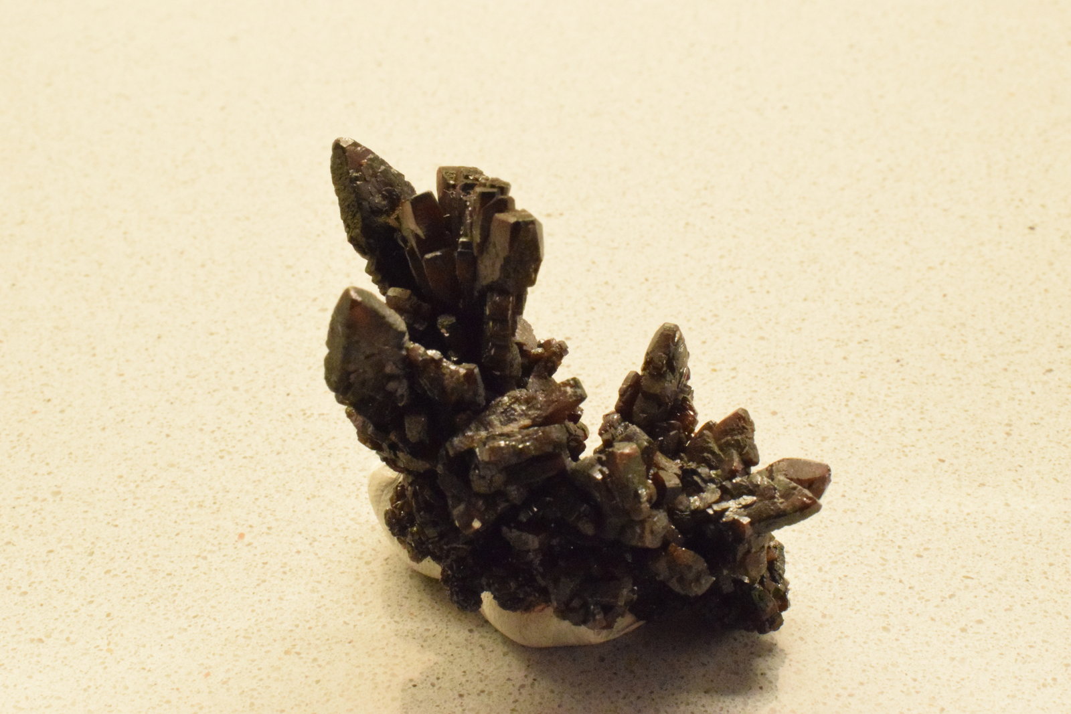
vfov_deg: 25.1
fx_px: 1607
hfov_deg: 36.9
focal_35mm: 54
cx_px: 536
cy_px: 357
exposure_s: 1/13
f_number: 32
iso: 12800
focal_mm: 36
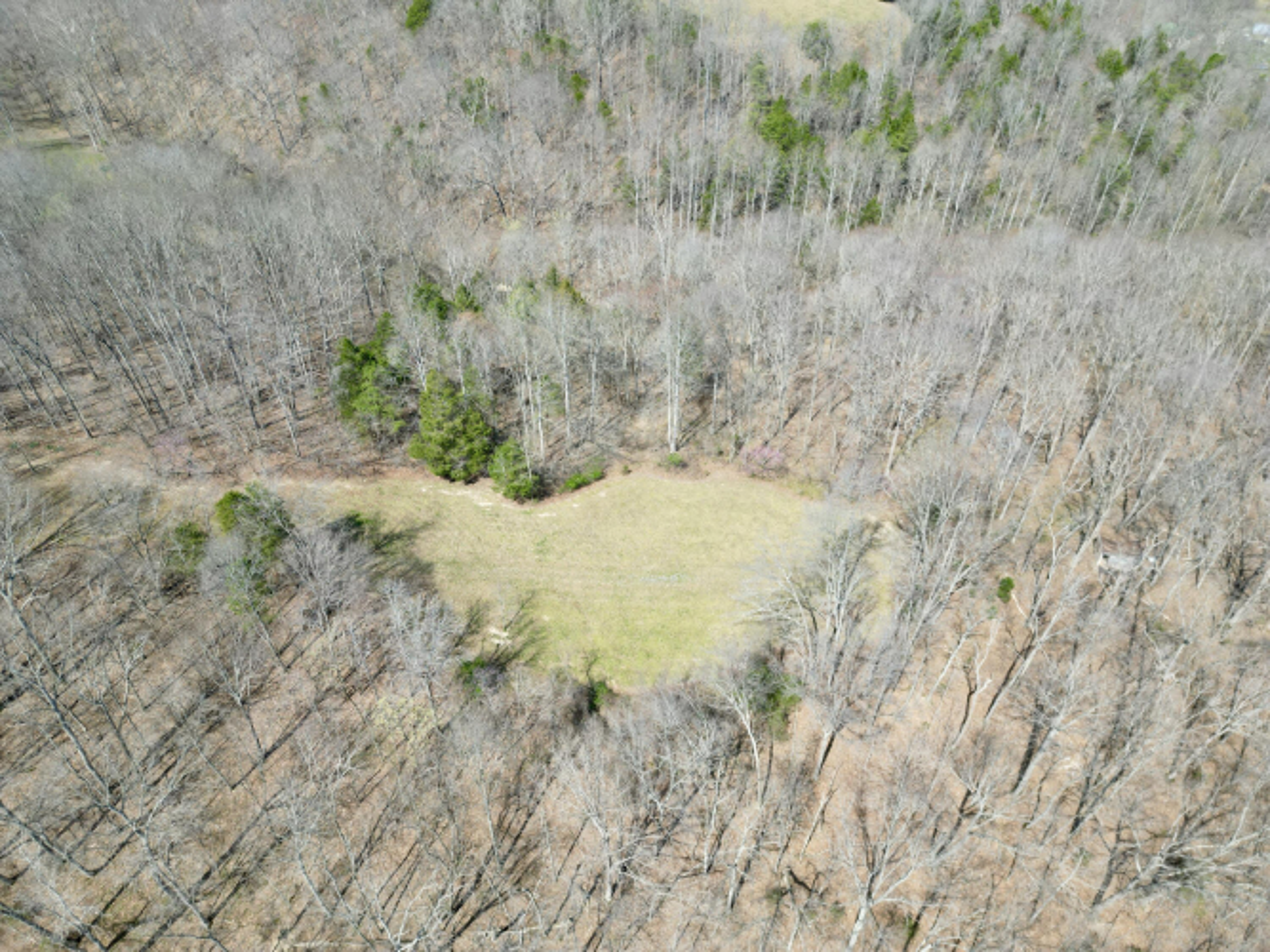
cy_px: 476
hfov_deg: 71.6
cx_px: 635
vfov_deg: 56.8
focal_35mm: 24
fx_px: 880
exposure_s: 1/1500
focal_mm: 6.72
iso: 100
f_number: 1.7
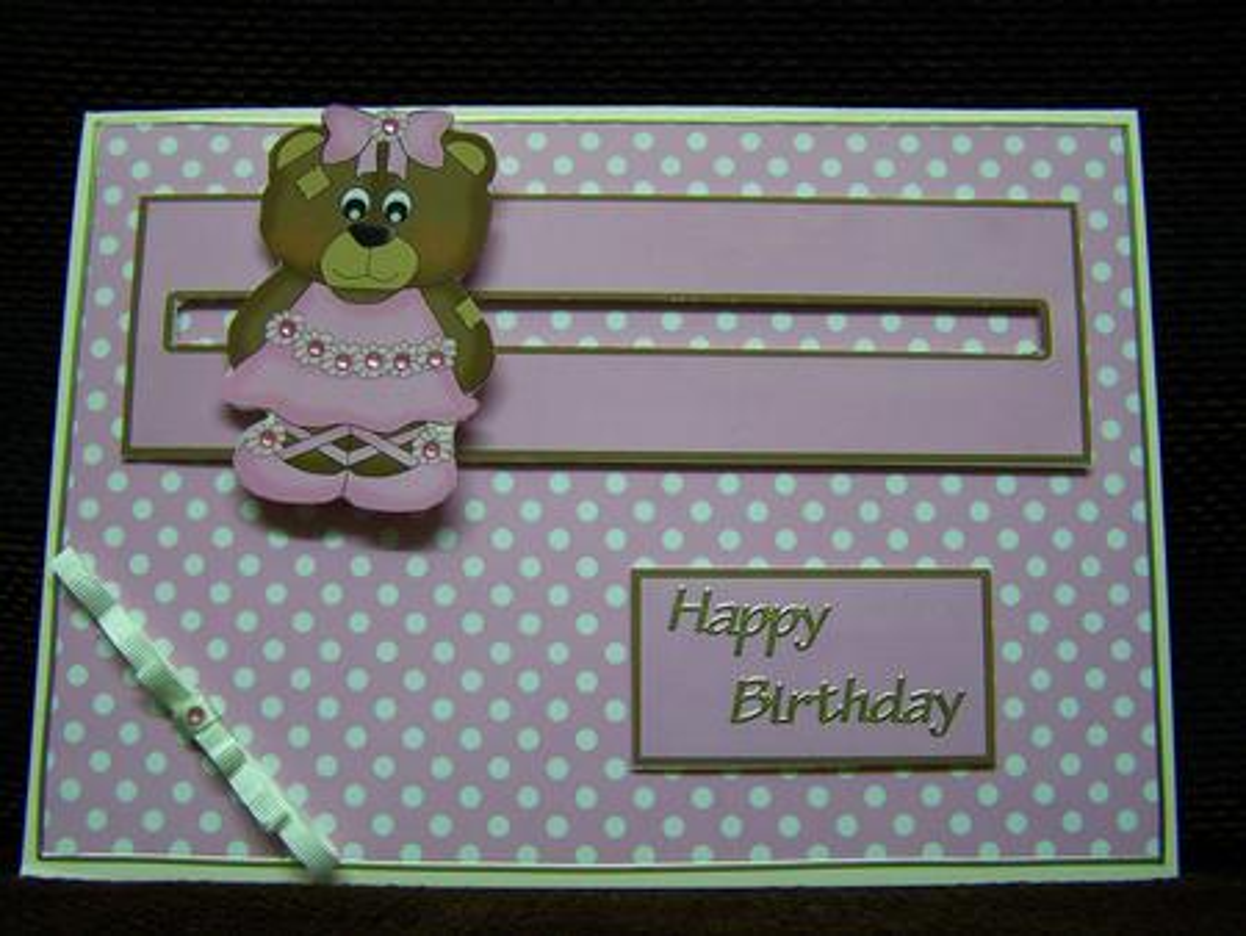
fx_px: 1369
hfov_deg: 49.0
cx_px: 623
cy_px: 468
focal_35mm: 38
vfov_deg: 37.8
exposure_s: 1/25
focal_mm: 6.3
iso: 160
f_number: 2.8
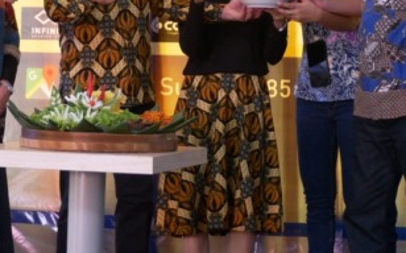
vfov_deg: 7.7
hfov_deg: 12.4
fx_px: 1869
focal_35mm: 169
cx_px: 217
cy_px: -30
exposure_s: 1/200
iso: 1600
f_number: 4
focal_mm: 40
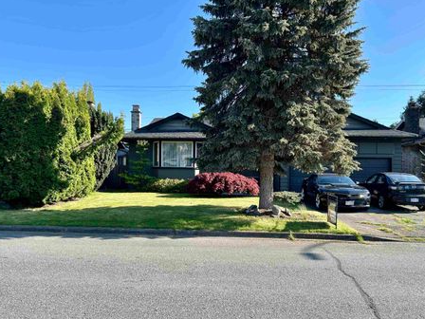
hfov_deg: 61.7
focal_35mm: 29
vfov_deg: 48.2
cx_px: 213
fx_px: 356
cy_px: 172
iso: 50
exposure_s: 1/1724
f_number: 1.5
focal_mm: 5.7
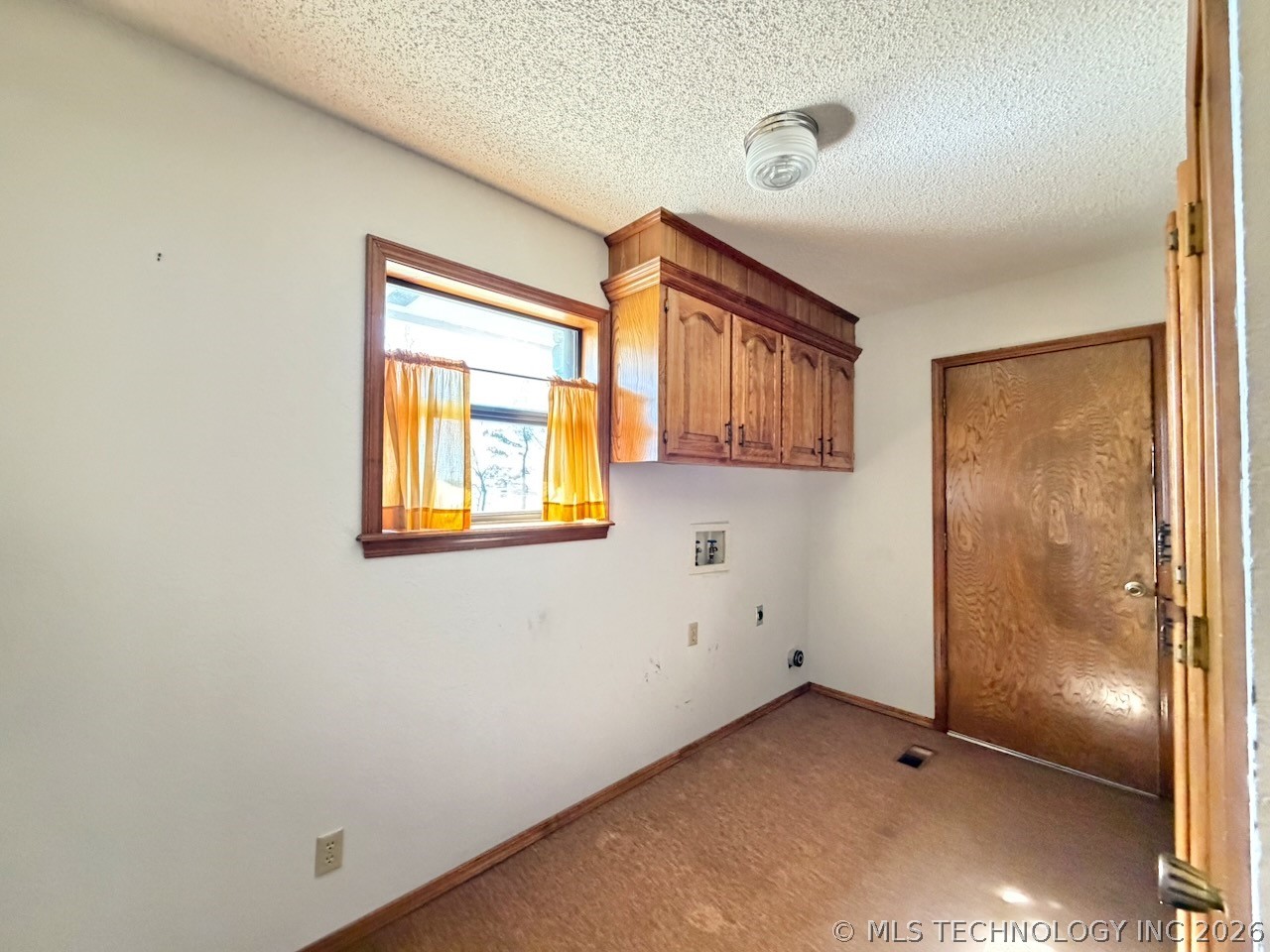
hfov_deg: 102.1
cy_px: 476
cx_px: 635
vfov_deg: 85.7
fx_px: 514
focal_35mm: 14
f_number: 2.2
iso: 800
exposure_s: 1/60
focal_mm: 2.22
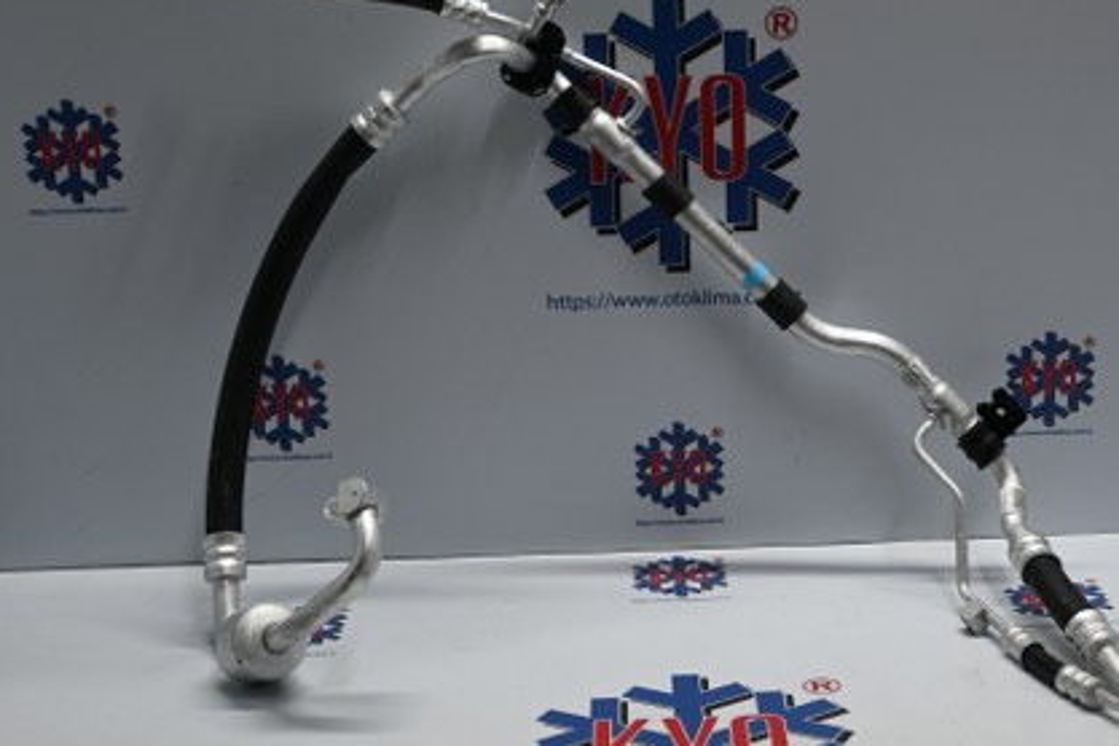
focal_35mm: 59
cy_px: 338
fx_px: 1845
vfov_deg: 22.9
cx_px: 711
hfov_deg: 33.5
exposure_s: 1/40
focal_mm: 27.5
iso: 200
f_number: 4.5
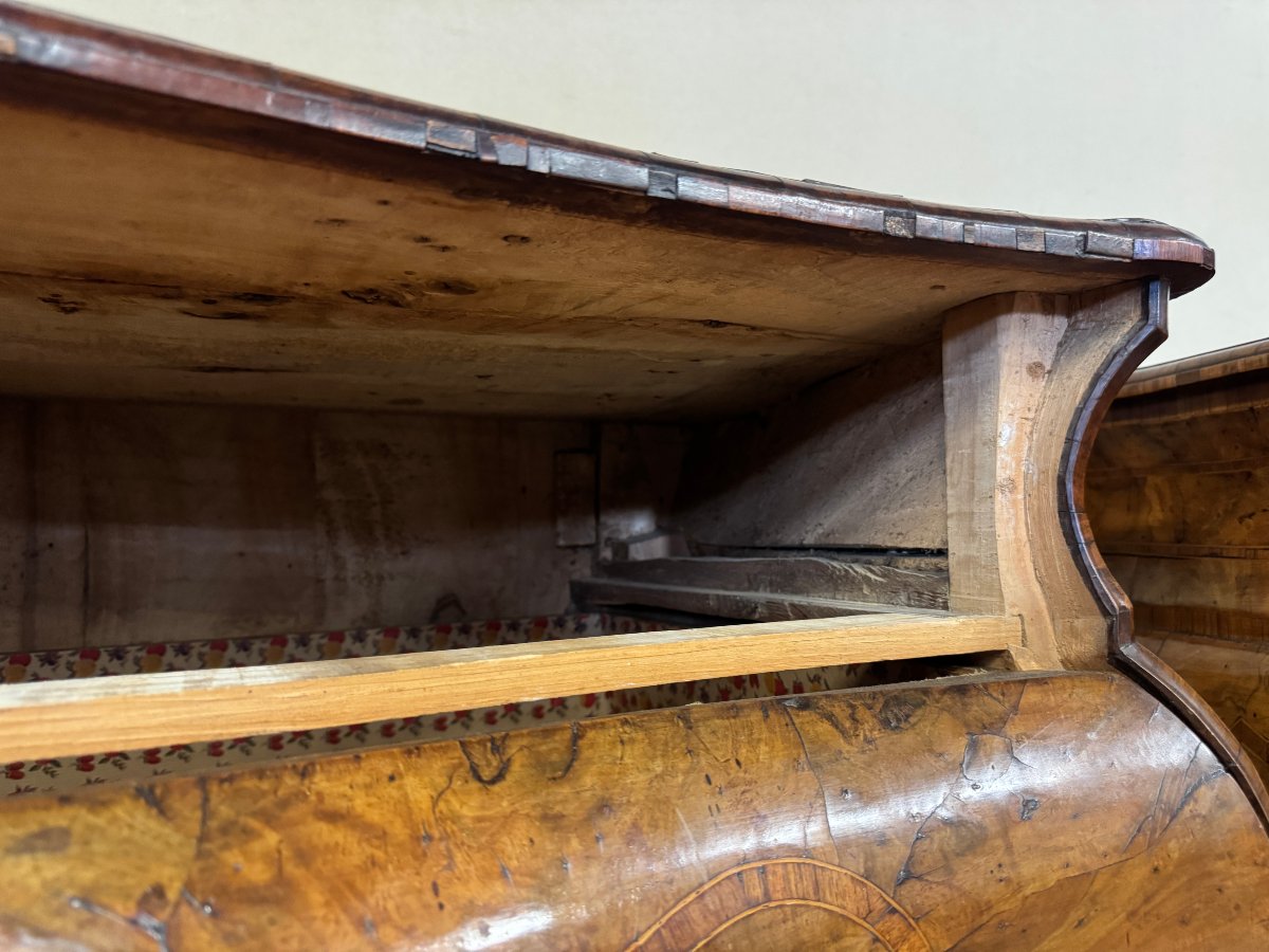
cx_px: 634
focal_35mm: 24
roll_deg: +0.5
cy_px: 476
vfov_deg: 56.8
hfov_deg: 71.6
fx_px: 880
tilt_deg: +3.1
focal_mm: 6.76
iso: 640
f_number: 1.78
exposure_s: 1/33
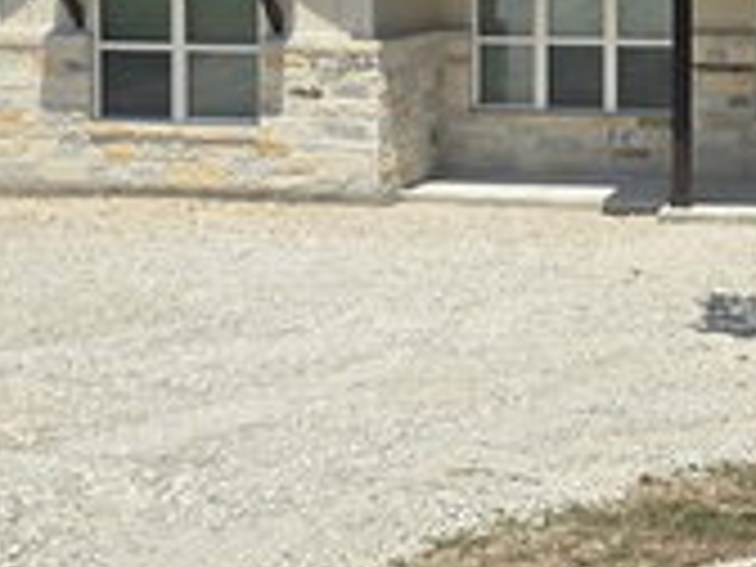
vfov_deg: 20.2
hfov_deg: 26.7
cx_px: 706
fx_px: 1529
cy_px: -27
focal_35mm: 70
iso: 12
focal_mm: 6.3
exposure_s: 1/1154
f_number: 1.7
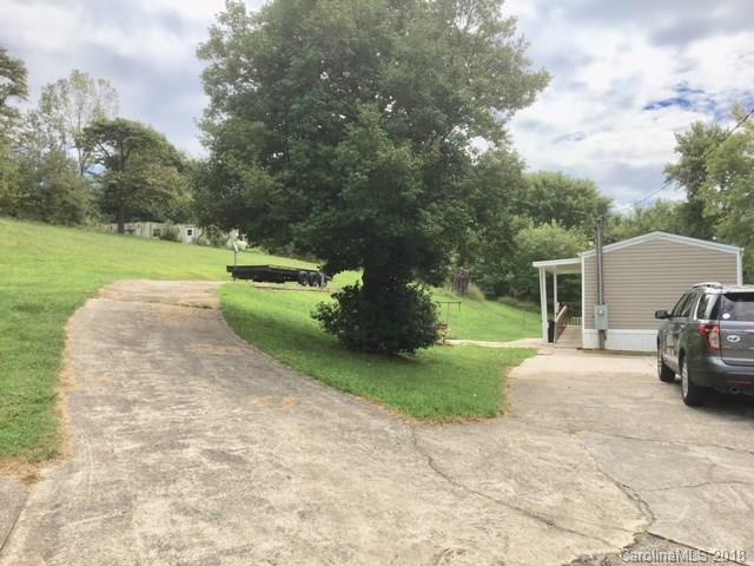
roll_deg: -0.2
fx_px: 632
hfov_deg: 61.7
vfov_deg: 48.2
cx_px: 377
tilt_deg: +2.2
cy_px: 283
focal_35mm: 29
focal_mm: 4.15
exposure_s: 1/2198
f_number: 2.2
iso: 25
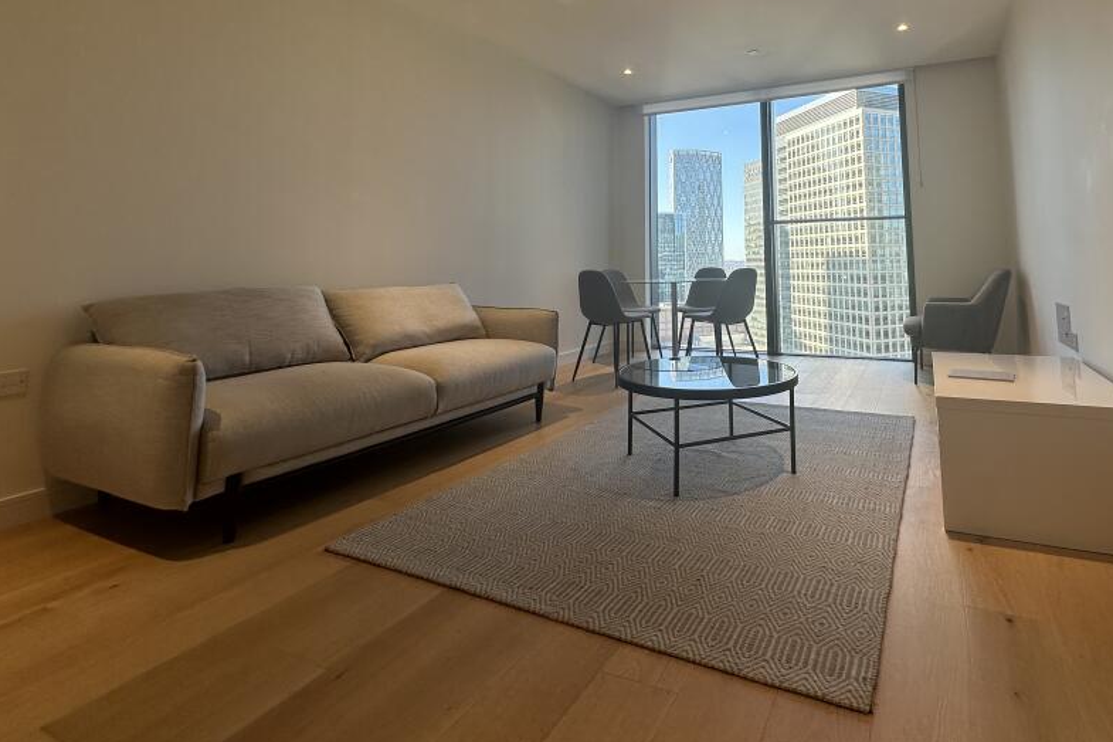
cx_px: 676
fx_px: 587
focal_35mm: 19
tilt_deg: +6.2
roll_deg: +0.4
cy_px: 204
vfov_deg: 61.6
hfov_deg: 85.7
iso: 40
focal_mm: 2.22
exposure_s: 1/167
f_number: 2.2
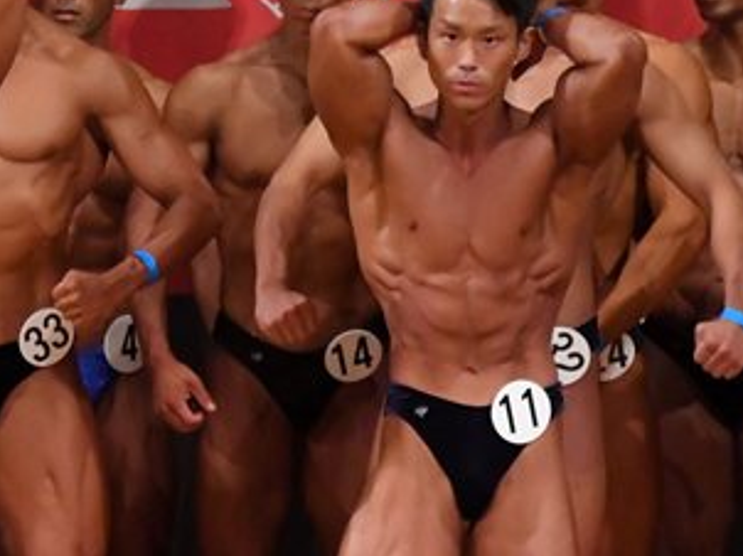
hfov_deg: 2.8
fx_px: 15077
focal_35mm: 703
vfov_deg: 2.1
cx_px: -75
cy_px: 487
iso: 8000
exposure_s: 1/400
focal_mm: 190
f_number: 5.6
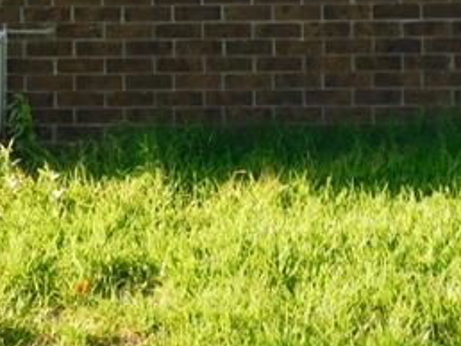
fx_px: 1586
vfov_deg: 11.5
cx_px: 189
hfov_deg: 16.5
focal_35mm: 119
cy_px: -294
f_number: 3.2
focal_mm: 5.3
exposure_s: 1/160
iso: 125
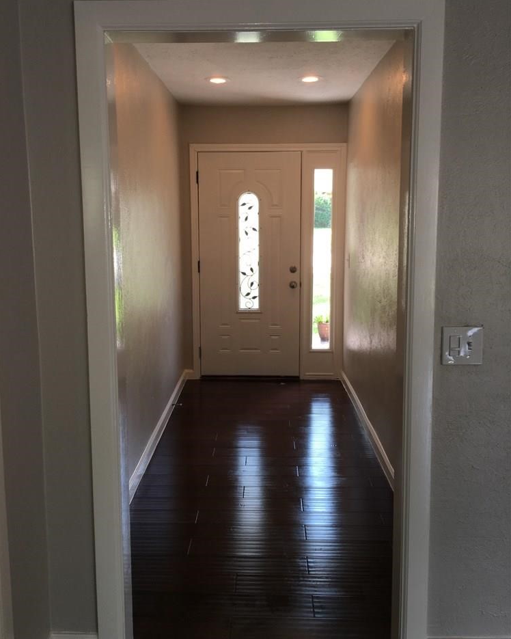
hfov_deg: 47.1
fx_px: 586
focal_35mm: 31
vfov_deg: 57.1
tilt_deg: -6.8
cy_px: 300
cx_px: 249
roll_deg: +0.7
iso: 25
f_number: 2.2
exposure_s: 1/30
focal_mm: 4.15
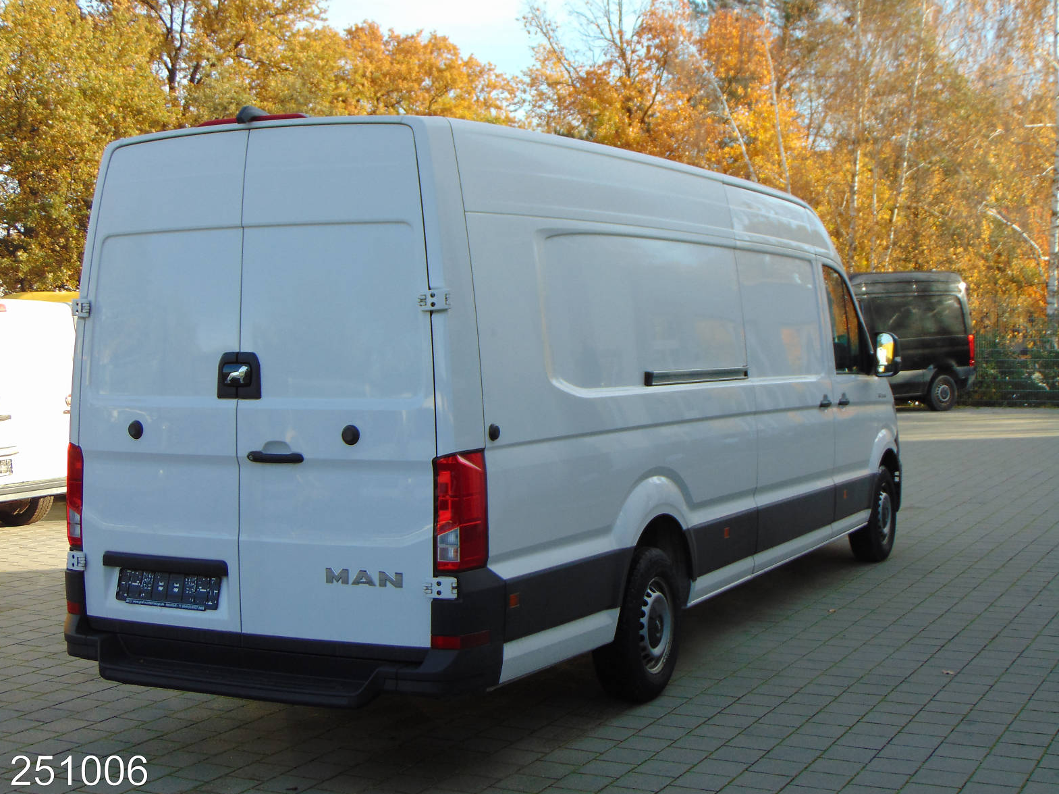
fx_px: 1560
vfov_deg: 28.5
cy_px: 399
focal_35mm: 51
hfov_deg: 37.5
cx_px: 524
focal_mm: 9
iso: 80
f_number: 3.5
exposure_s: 1/250
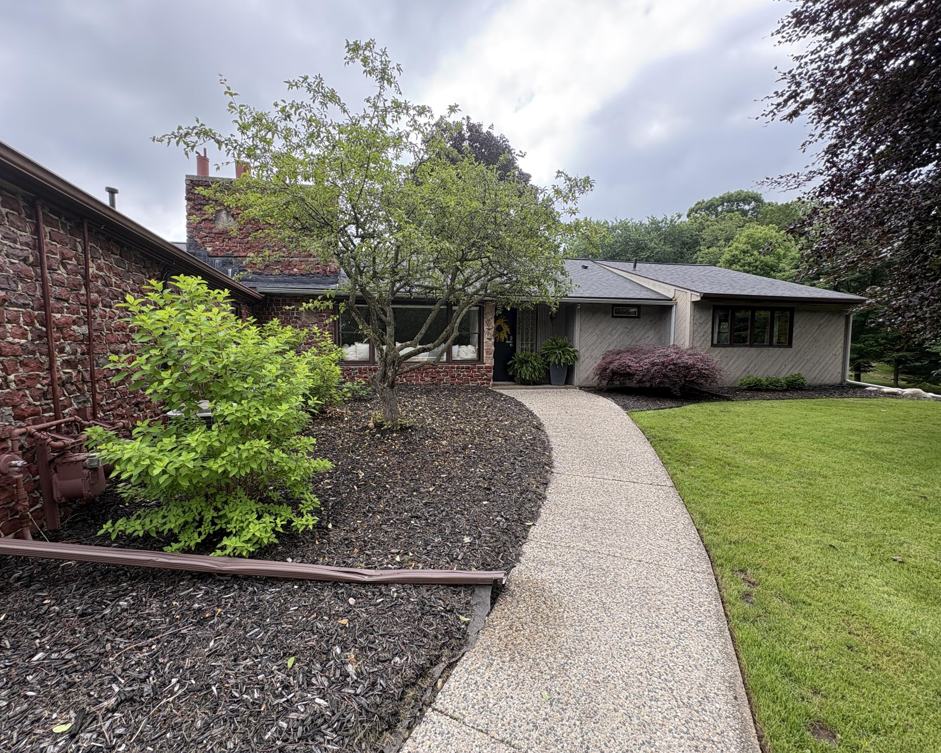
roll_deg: +0.4
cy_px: 380
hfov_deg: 96.7
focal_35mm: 15
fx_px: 418
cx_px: 442
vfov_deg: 84.0
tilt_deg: -3.9
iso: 40
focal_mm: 2.22
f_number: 2.2
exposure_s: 1/266
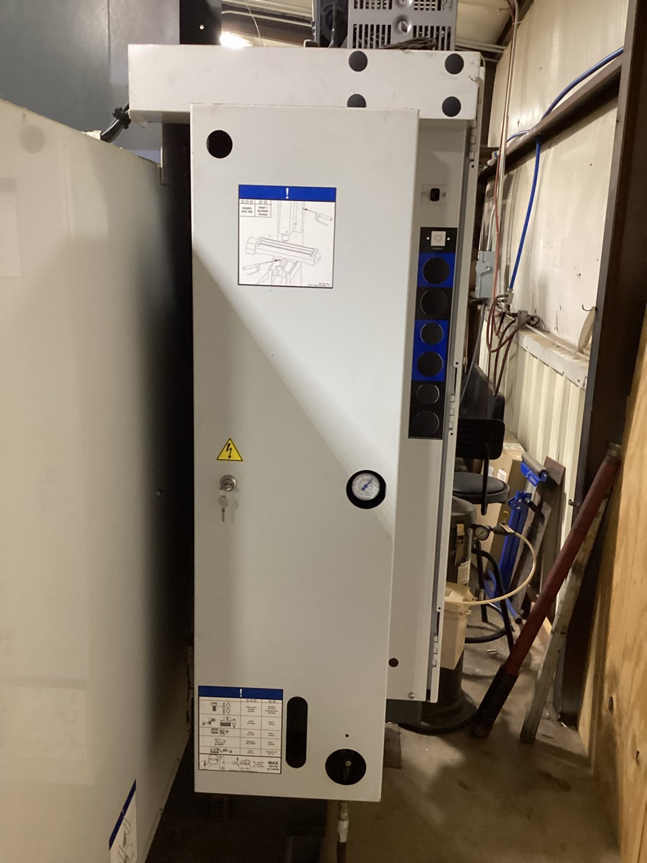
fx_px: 773
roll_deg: -1.3
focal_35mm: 31
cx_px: 324
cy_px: 432
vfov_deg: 58.4
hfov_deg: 45.4
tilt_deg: -12.2
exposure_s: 1/40
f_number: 2.4
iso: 250
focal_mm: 3.3
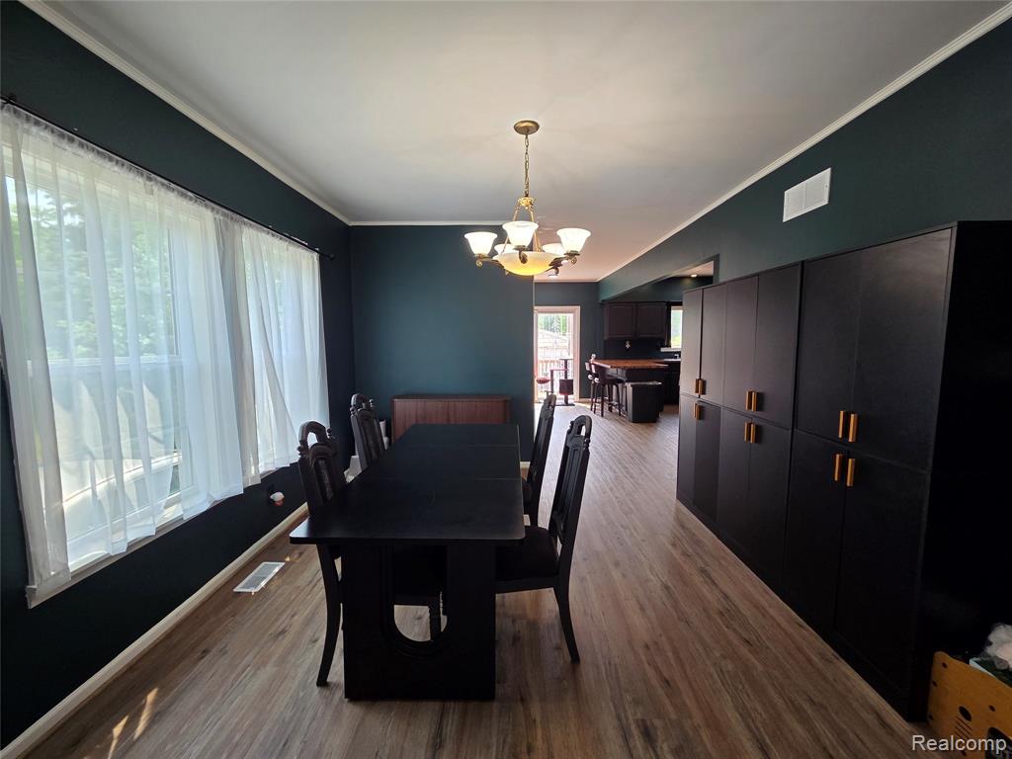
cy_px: 380
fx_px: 380
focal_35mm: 13
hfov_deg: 106.2
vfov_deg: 89.9
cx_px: 506
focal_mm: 2.2
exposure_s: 1/120
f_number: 2.2
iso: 80
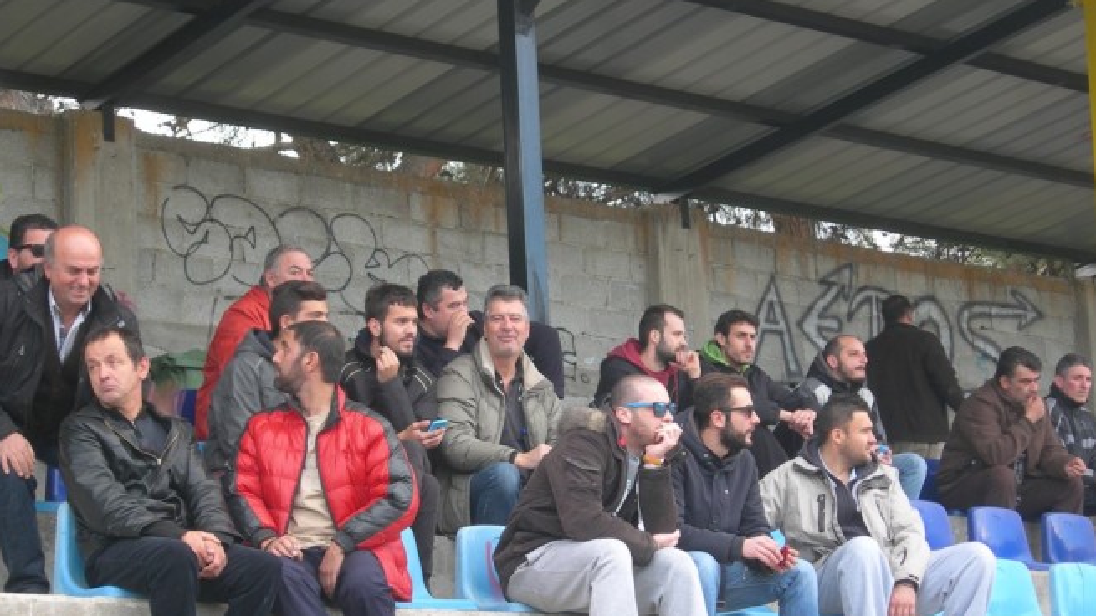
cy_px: 382
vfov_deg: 12.0
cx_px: 549
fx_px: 2934
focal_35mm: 101
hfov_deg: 21.2
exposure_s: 1/47.4
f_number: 4.3
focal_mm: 19.1
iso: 50
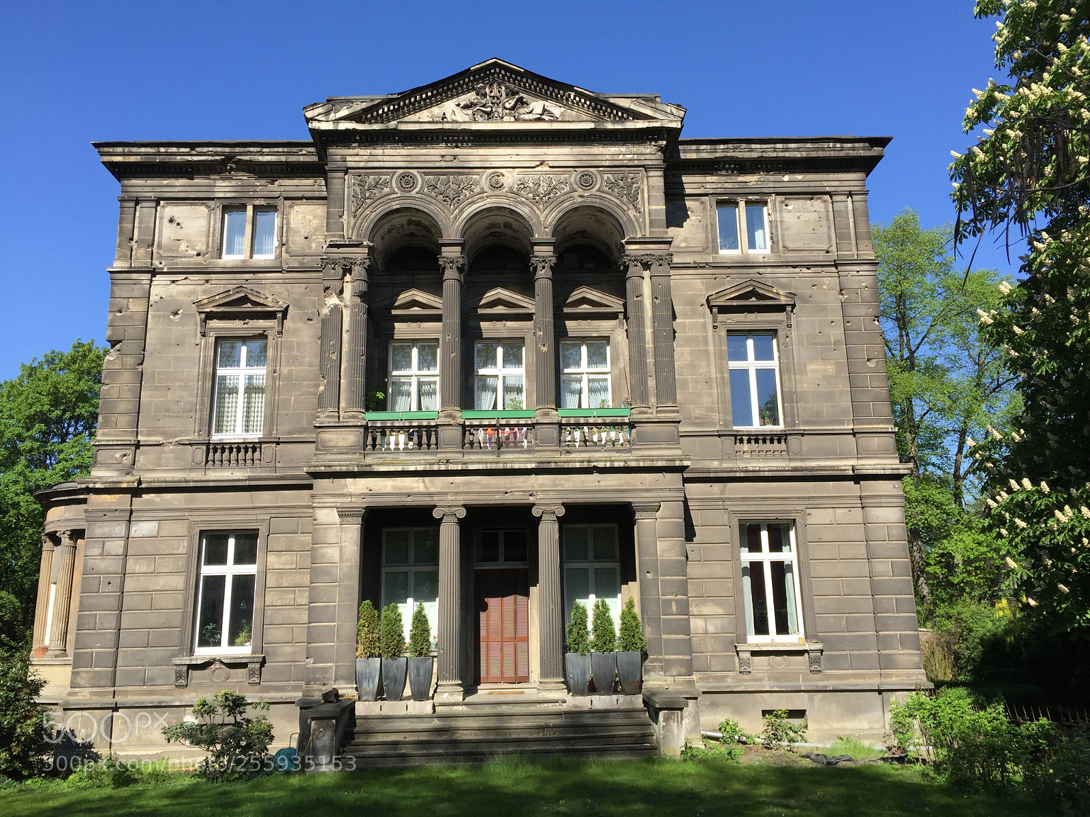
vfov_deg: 48.2
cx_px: 545
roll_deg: +0.5
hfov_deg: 61.7
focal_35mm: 29
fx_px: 913
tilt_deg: +14.0
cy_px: 408
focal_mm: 4.15
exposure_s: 1/1364
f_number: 2.2
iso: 32
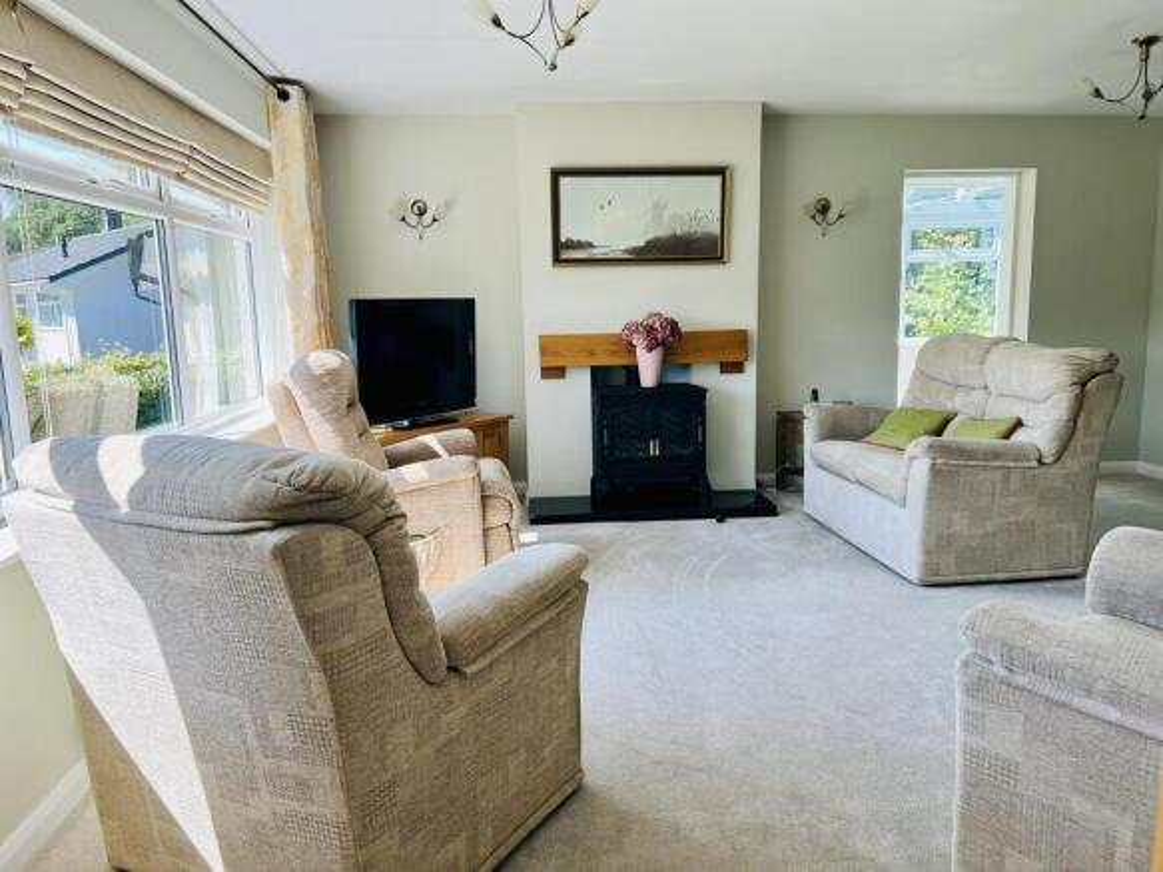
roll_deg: +1.5
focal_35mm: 26
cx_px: 582
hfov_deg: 67.3
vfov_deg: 53.0
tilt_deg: -9.7
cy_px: 436
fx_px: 873
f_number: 1.5
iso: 50
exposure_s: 1/448
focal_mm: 5.7
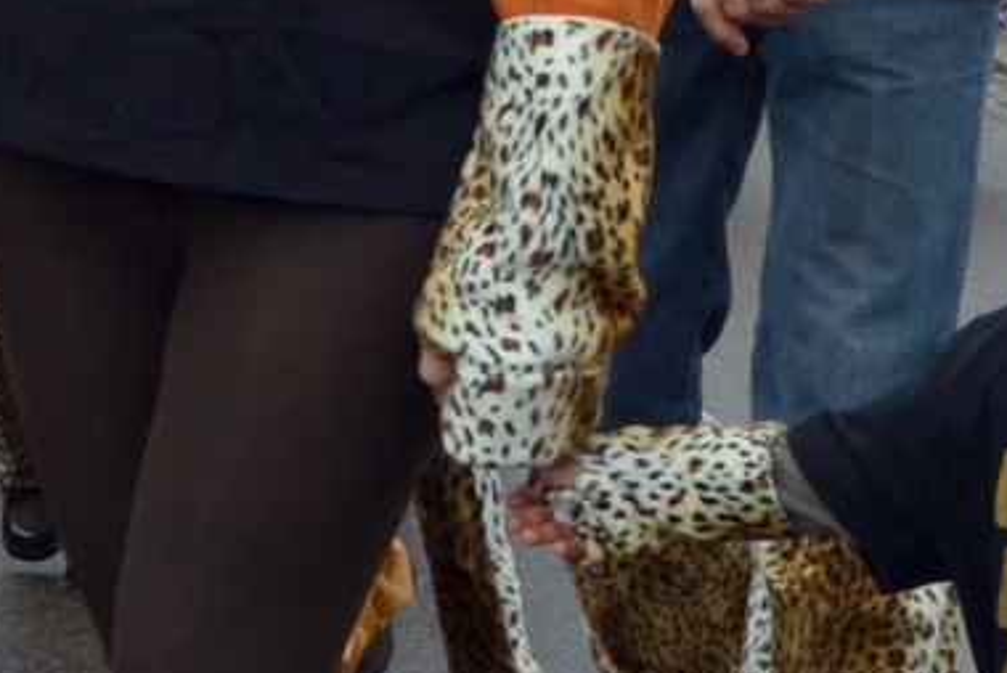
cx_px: -527
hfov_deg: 13.8
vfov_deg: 9.7
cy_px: -224
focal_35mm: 139
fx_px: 3891
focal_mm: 22
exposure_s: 1/200
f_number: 9
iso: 100
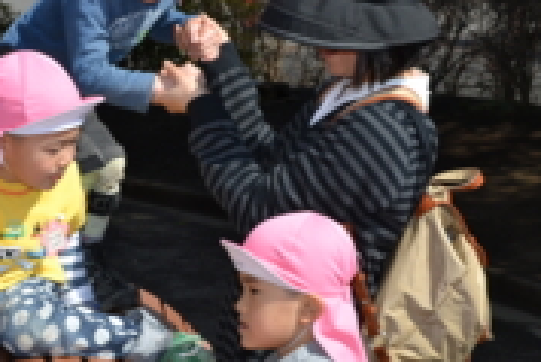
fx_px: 1777
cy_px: 190
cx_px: 88
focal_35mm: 118
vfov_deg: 11.6
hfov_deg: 17.1
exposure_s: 1/200
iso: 100
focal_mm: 35
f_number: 9
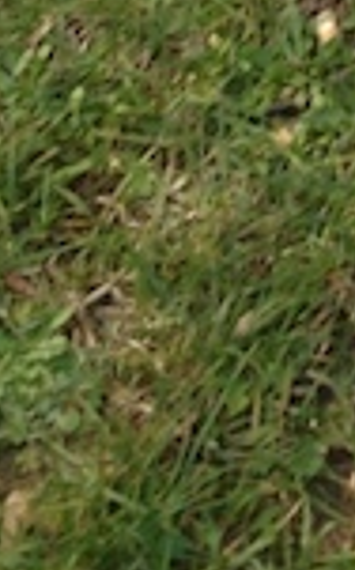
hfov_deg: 5.1
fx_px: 3912
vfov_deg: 7.4
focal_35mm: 252
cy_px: -1110
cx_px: 661
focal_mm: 4.28
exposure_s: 1/30
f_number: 2.4
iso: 64
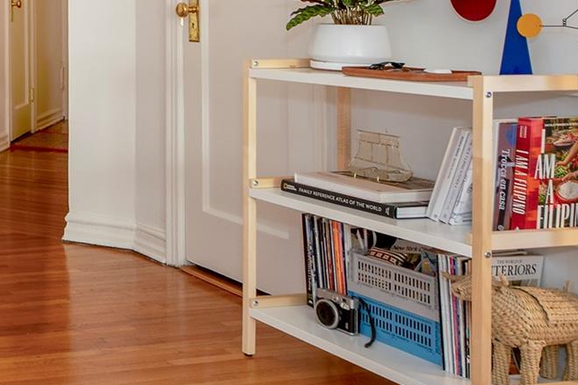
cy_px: 22
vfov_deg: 23.4
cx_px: -254
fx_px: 899
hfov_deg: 27.0
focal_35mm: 56
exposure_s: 1/10
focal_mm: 18
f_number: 8
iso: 320
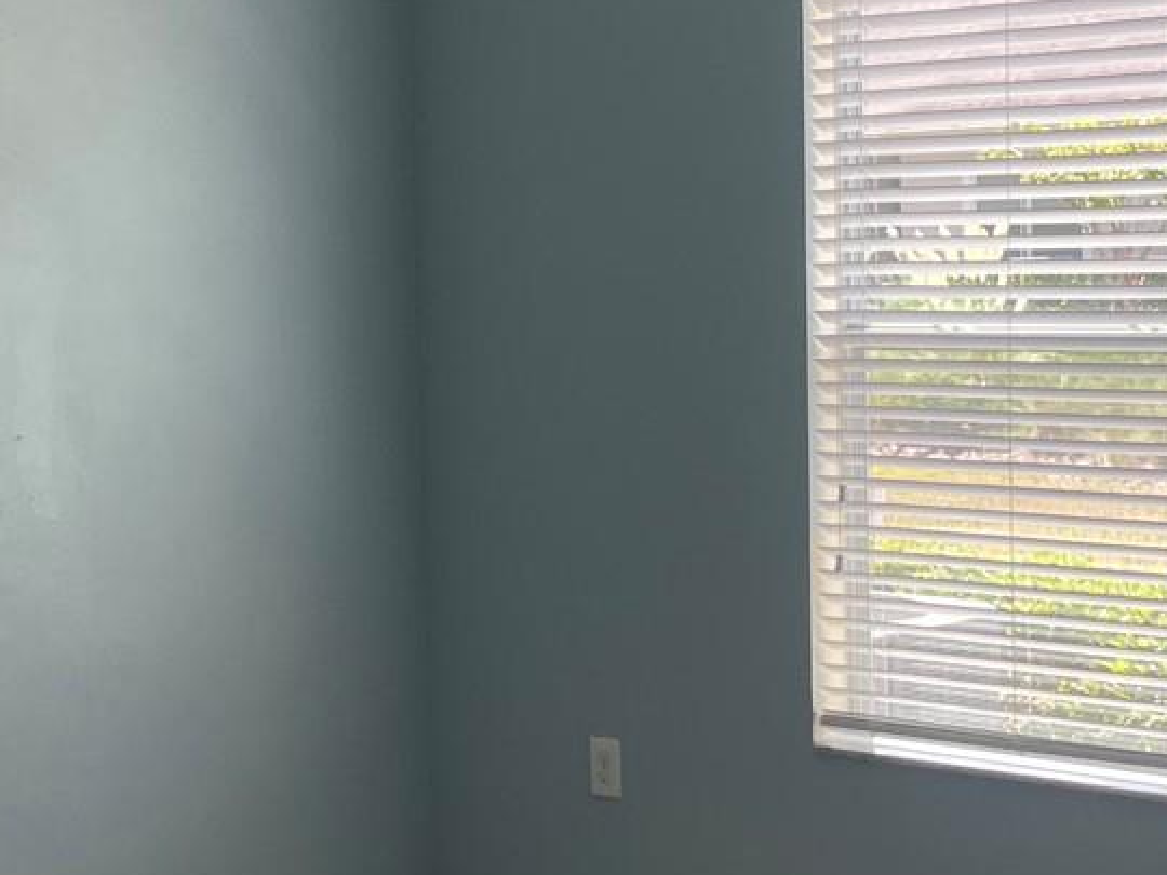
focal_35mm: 77
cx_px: 467
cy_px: 372
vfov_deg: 19.1
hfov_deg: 25.3
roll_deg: +1.2
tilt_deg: -1.9
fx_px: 2596
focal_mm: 5.1
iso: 40
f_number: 1.6
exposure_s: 1/161
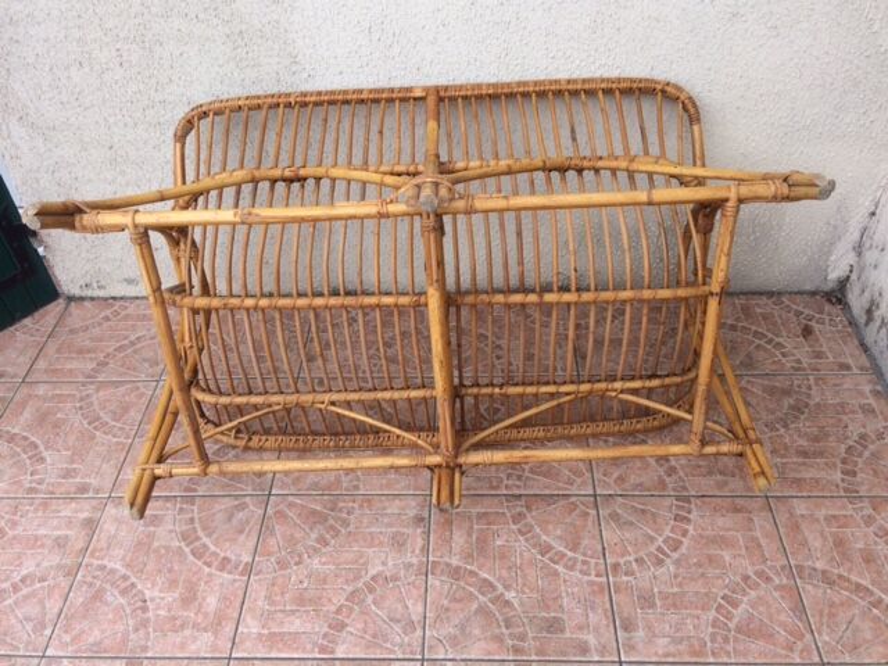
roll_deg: +3.1
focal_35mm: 29
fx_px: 744
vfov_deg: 48.2
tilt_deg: -41.9
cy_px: 333
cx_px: 444
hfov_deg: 61.7
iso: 32
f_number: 2.2
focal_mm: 4.15
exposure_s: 1/446
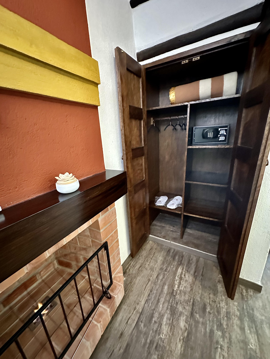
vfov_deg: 102.1
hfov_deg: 85.7
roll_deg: +3.7
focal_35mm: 14
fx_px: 146
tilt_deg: -17.0
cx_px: 135
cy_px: 180
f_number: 2.2
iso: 1250
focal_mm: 2.22
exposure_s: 1/40
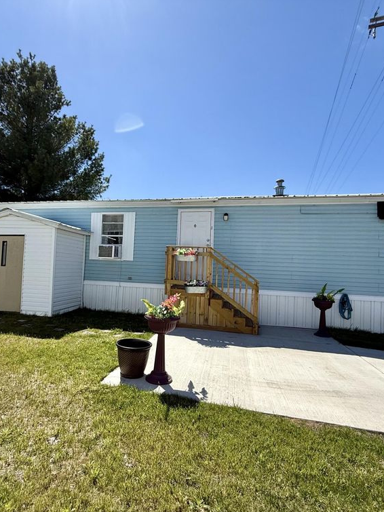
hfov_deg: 68.3
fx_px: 281
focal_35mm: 19
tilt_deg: +1.1
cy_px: 258
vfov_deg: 84.7
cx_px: 165
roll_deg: -2.3
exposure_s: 1/2092
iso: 50
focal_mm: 2.22
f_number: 2.2
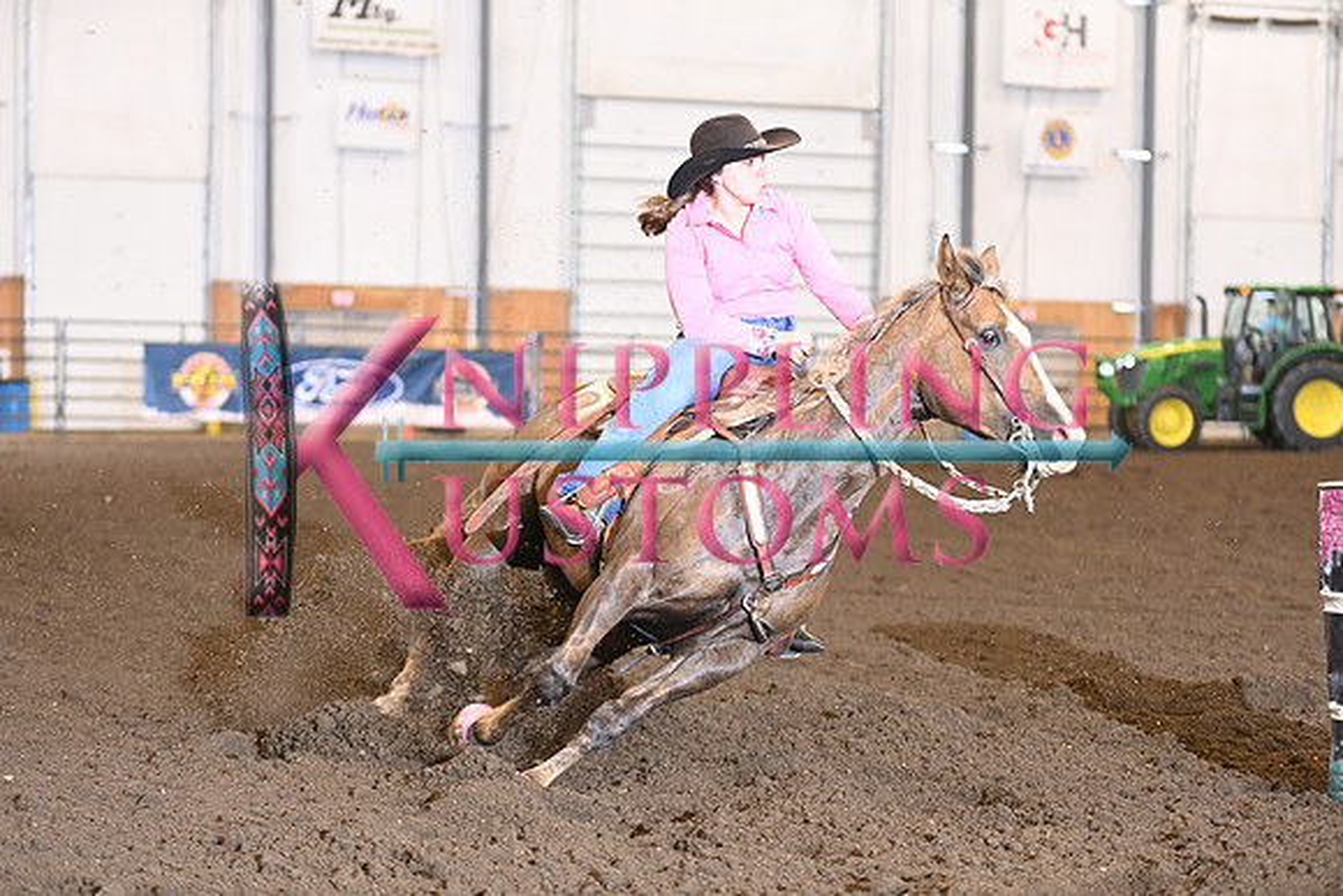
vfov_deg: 13.7
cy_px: 448
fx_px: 3731
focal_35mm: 100
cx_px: 672
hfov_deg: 20.4
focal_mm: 100
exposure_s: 1/250
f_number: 2.8
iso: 1600
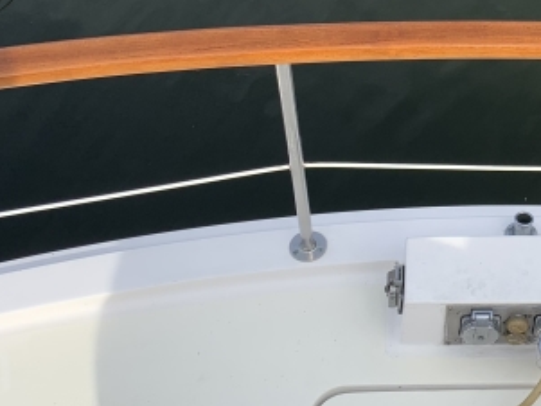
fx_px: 1079
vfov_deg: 21.3
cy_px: 165
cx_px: 514
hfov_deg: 26.9
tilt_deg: -50.2
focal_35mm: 69
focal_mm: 4.25
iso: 25
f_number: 1.8
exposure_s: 1/1536
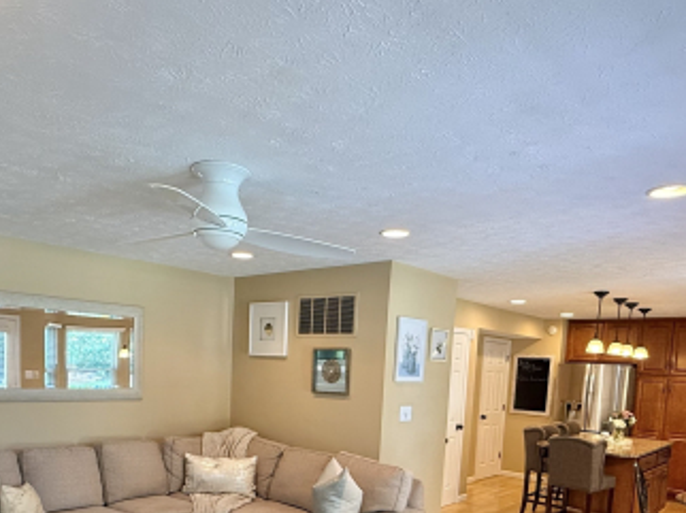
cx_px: 293
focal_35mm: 29
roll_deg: -1.5
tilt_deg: -4.3
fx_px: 574
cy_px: 419
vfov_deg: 45.4
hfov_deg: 61.4
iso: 200
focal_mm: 2.22
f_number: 2.2
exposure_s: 1/60
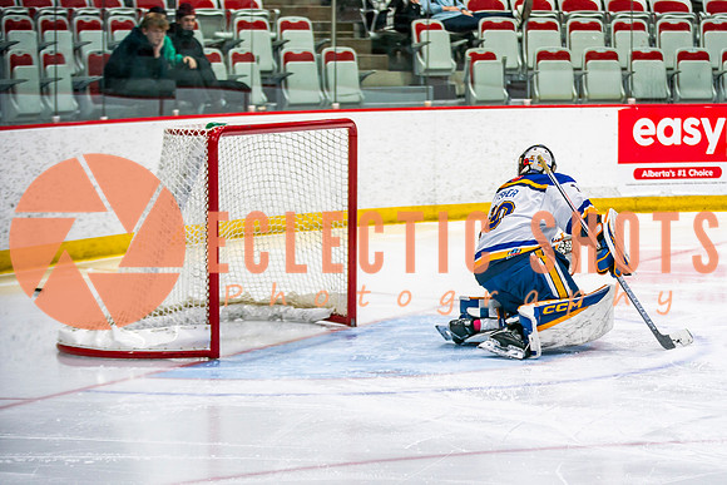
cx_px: 553
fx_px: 2919
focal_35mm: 145
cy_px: 257
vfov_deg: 9.5
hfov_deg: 14.1
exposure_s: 1/640
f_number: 2.8
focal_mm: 95
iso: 400
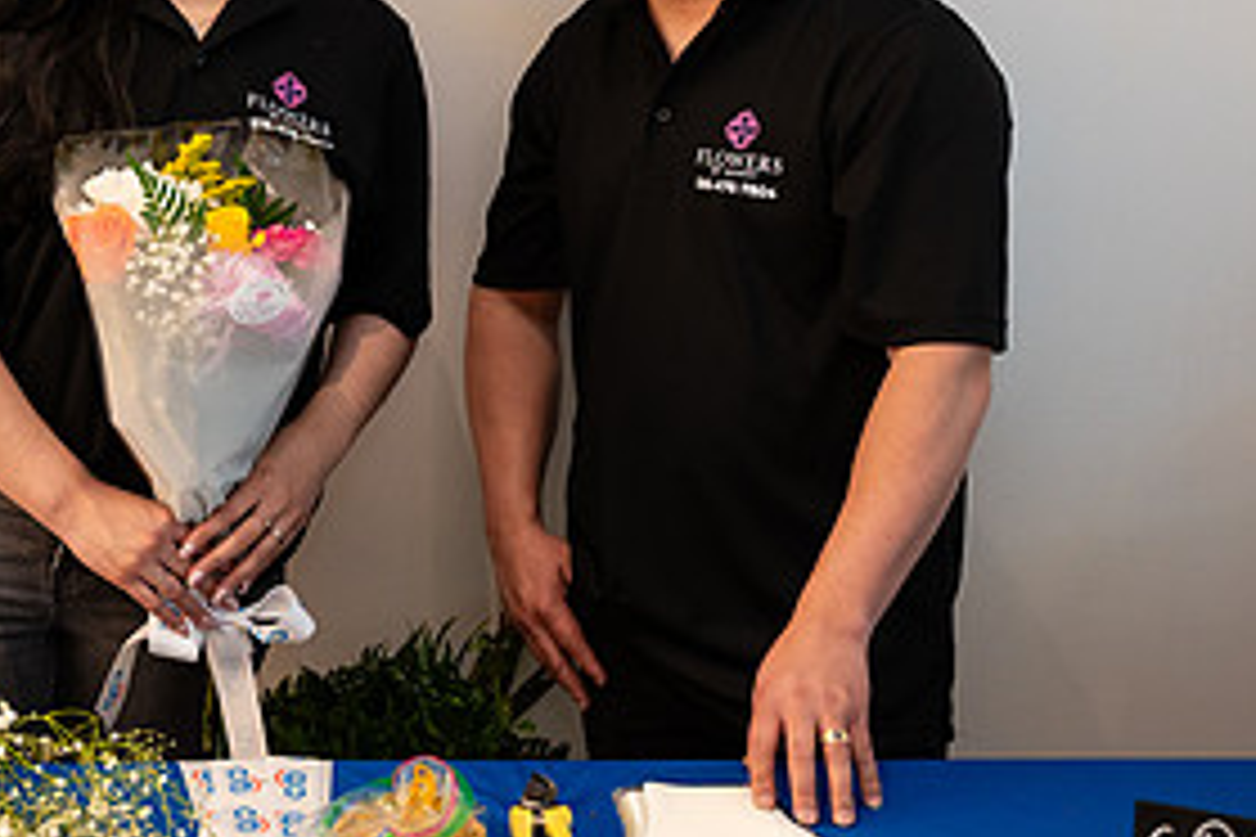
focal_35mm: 71
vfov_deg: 19.0
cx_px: 311
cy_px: 140
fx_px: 2477
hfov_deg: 28.0
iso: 1000
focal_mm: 33.5
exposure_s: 1/200
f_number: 3.5
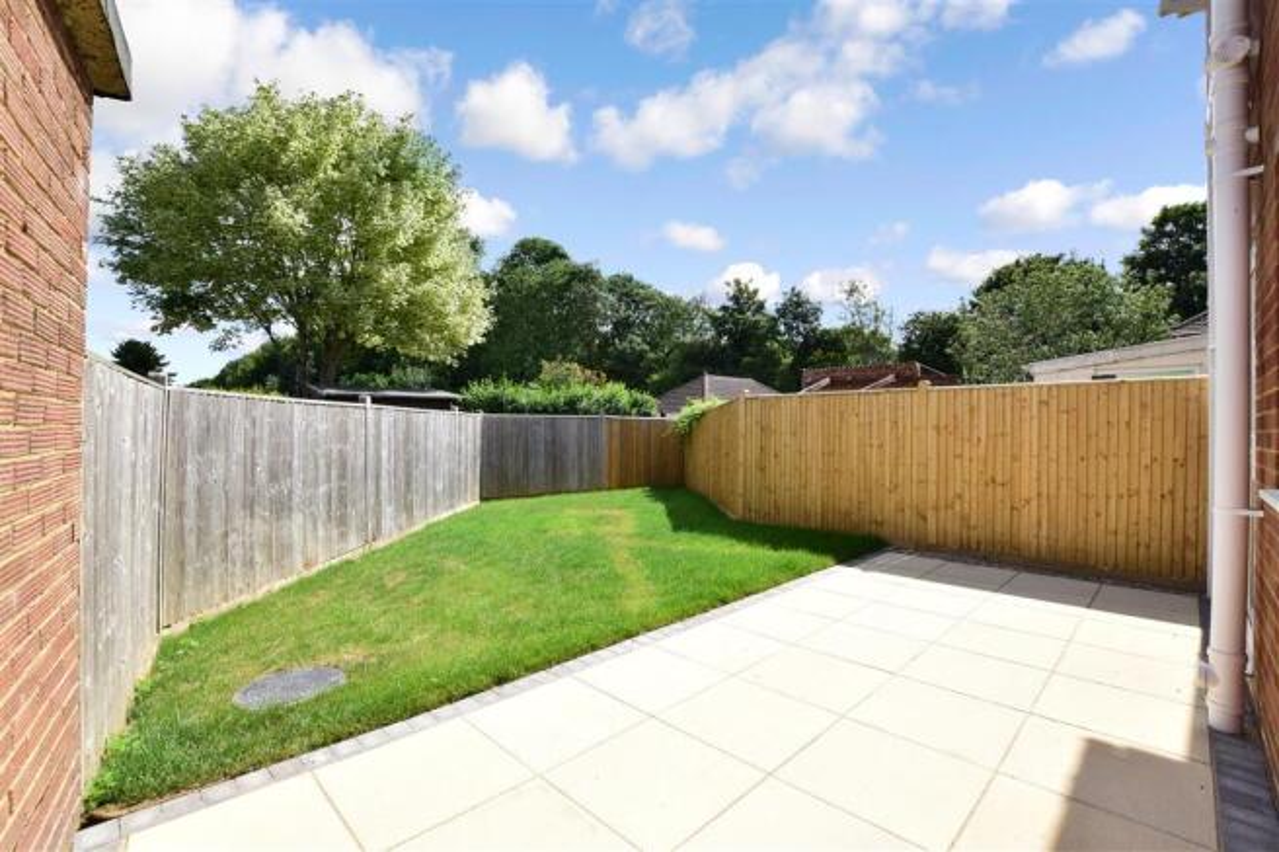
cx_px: 640
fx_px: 533
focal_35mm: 15
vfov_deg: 77.3
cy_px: 426
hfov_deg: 100.4
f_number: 10
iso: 400
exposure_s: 1/400
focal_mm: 10
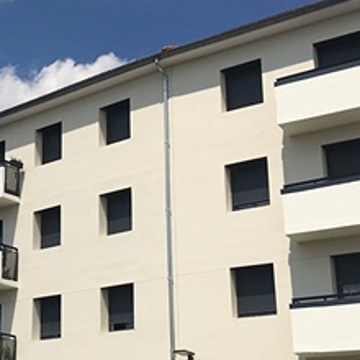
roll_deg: -1.9
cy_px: 232
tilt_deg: +16.3
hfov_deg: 23.5
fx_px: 824
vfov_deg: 24.6
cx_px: -13
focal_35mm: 70
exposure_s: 1/4525
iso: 25
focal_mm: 4.15
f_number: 2.2
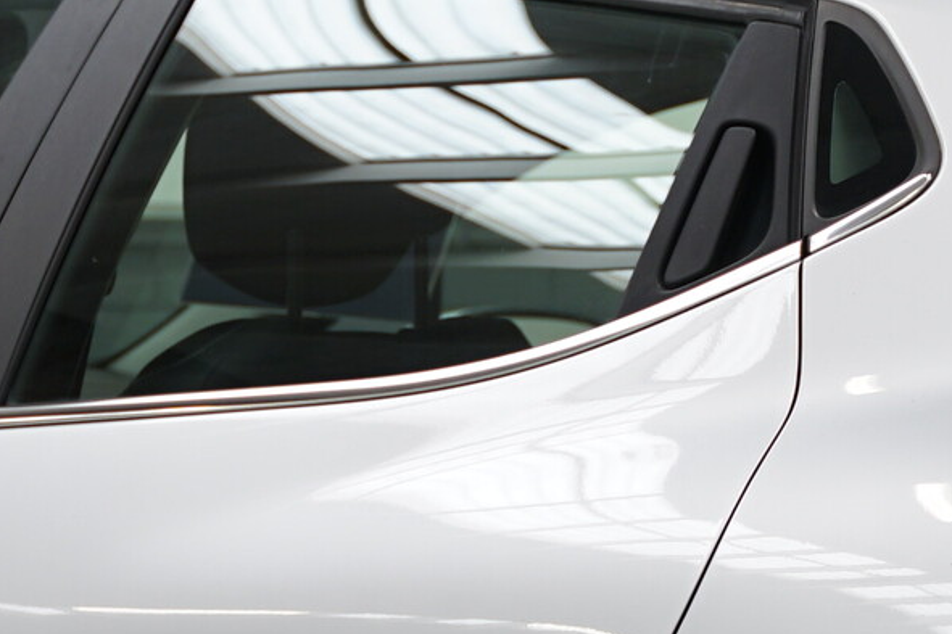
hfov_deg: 9.7
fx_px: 5607
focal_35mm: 212
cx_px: 570
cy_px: 668
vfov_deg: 6.5
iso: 125
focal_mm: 41.8
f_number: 2.8
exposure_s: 1/60
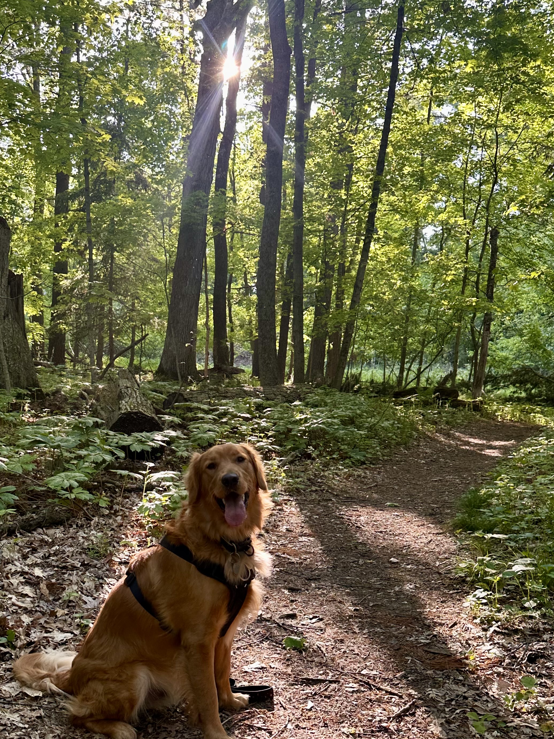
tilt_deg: +1.0
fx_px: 747
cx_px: 250
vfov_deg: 52.4
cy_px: 423
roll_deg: -1.5
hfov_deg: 40.7
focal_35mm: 35
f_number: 1.78
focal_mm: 6.86
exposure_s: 1/123
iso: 64
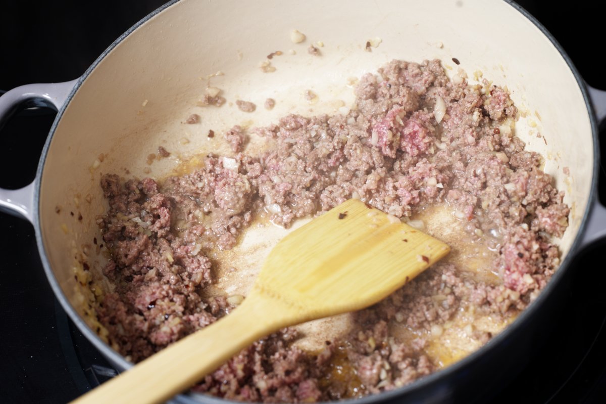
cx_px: 303
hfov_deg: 28.9
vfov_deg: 19.4
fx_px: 1178
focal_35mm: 70
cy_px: 202
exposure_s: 1/125
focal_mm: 70
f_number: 6.3
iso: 100
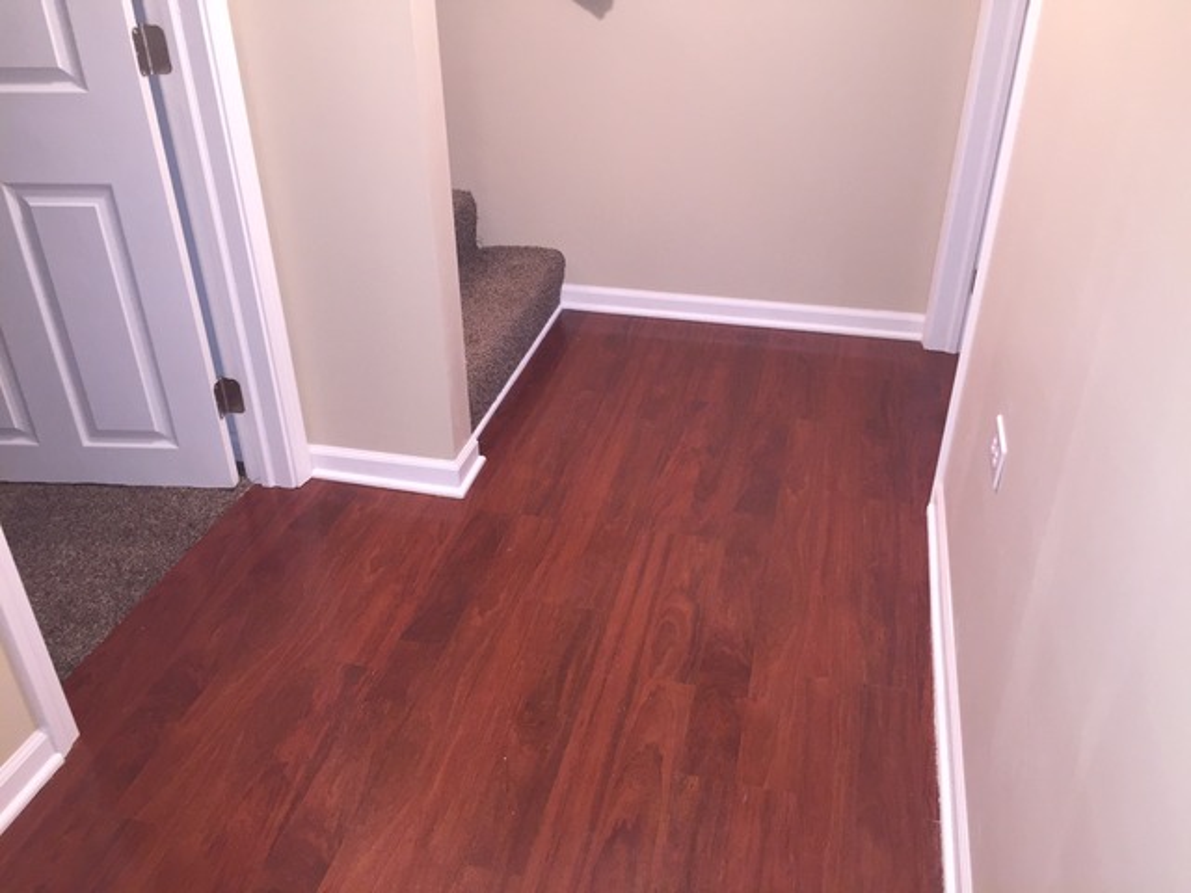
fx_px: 998
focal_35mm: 29
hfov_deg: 61.7
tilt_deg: -30.5
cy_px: 446
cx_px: 596
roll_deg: +1.2
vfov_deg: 48.2
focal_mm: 4.15
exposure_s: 1/20
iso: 125
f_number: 2.2
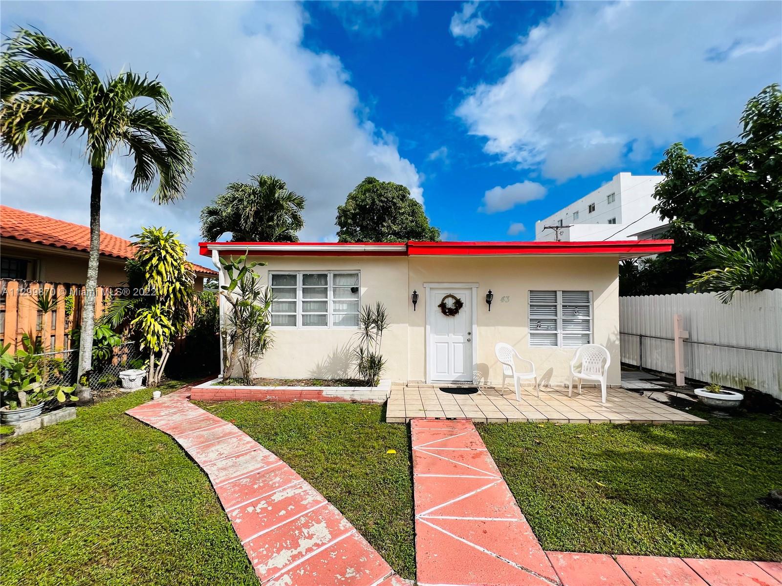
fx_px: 294
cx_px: 391
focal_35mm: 13
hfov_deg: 106.2
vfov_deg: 89.9
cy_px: 293
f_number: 1.8
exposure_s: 1/2481
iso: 32
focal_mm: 1.57
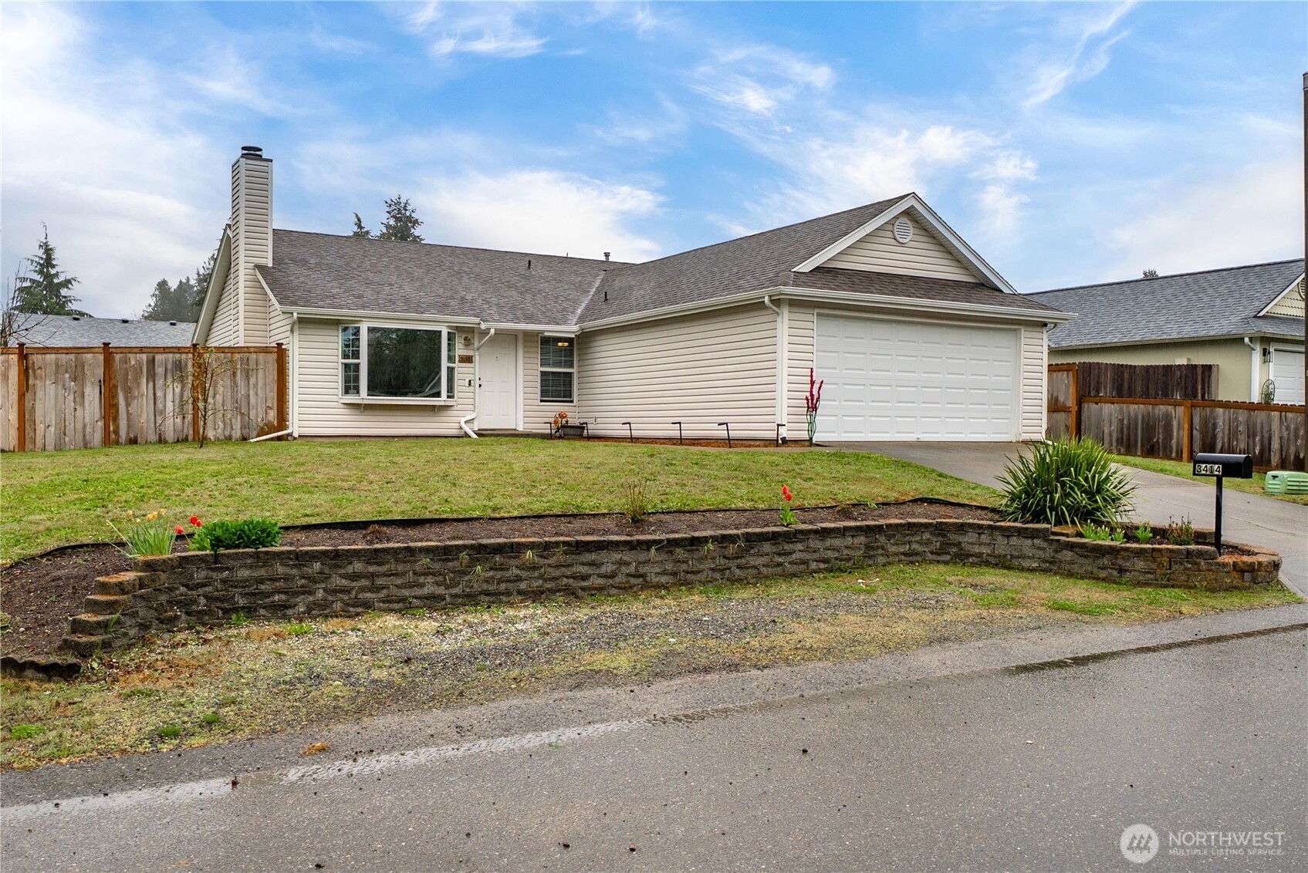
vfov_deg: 64.6
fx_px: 691
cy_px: 436
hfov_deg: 86.9
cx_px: 654
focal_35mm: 19
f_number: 7.1
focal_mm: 19
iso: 80
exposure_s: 1/60
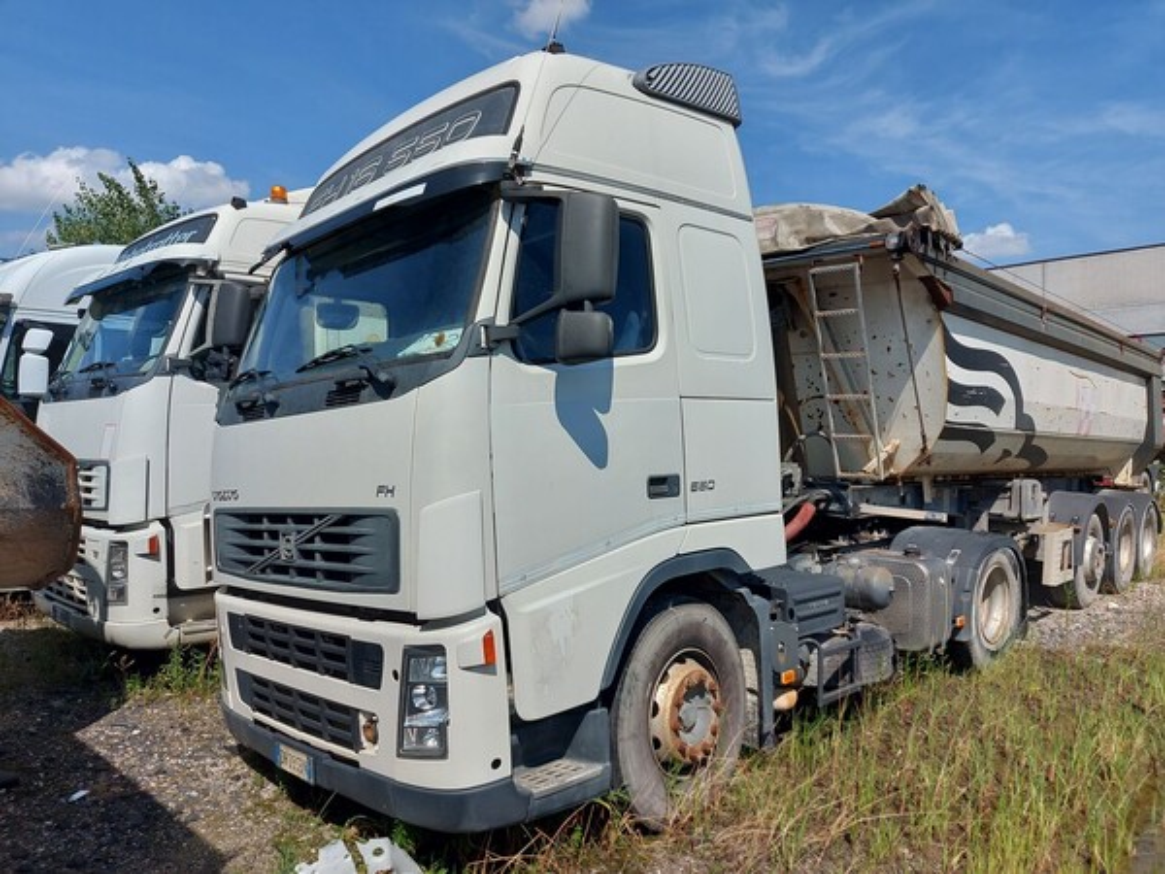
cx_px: 582
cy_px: 437
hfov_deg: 71.6
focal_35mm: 24
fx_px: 808
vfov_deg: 56.8
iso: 32
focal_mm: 5.23
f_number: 1.8
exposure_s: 1/2317
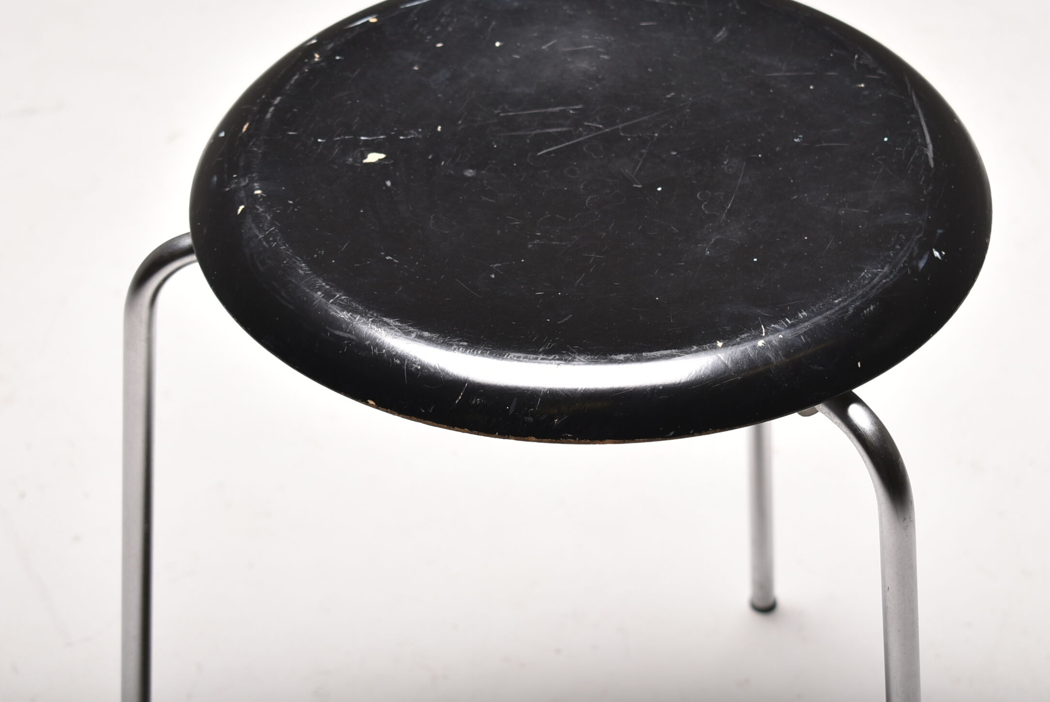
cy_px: 225
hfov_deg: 20.6
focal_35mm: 99
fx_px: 2890
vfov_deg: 13.8
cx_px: 657
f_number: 5.6
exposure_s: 1/200
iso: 100
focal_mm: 48
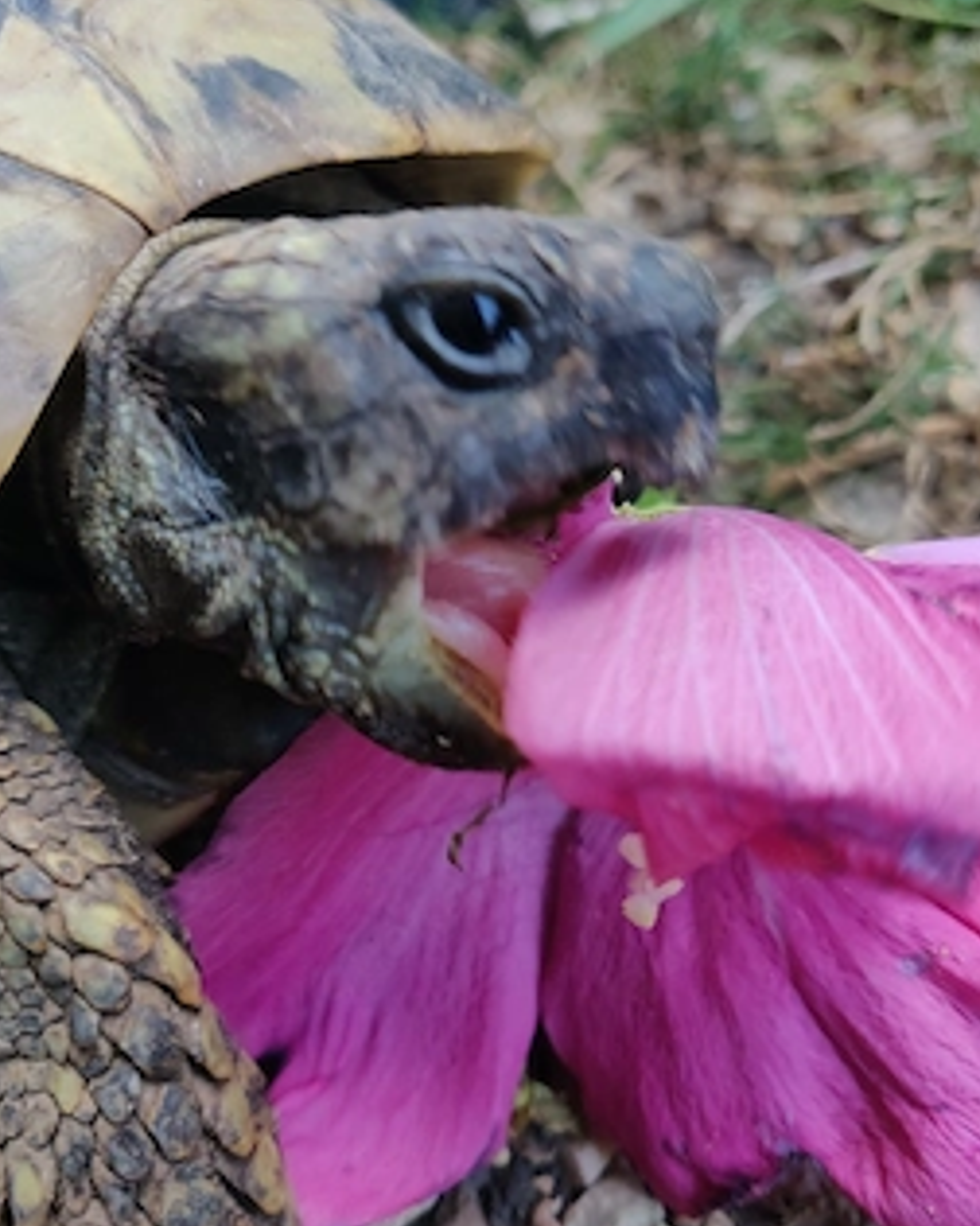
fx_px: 1124
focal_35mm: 31
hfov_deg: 47.1
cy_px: 654
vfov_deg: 57.1
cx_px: 513
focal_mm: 4.25
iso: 125
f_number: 1.7
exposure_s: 1/100
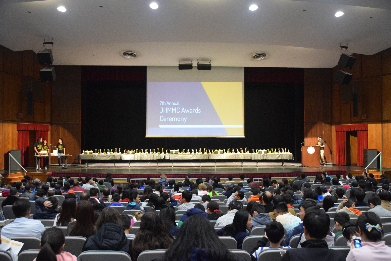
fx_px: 358
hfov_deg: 57.2
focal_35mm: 33
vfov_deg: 40.0
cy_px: 130
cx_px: 196
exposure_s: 1/60
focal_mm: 22
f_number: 3.8
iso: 4000
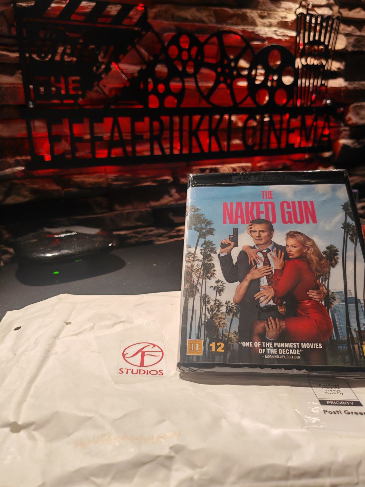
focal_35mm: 26
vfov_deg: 67.3
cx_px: 182
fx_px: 366
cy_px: 244
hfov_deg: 53.1
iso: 200
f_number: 1.6
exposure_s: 1/100
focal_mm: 5.4
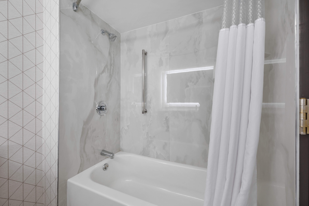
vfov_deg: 81.1
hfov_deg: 104.3
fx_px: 120
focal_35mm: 14
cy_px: 103
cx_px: 154
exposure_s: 1/20
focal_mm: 14
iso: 400
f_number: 8
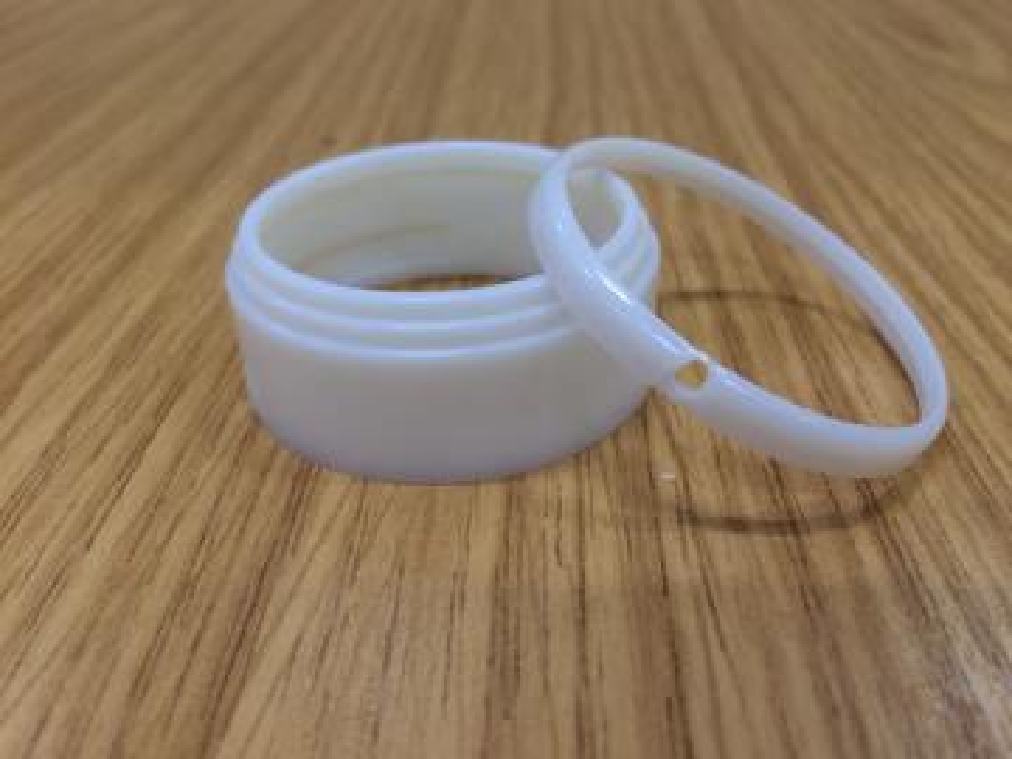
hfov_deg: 61.7
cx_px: 506
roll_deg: +3.7
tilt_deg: -33.3
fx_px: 848
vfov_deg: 48.2
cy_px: 380
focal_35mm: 29
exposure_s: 1/33
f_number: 2.2
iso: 50
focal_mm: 4.15
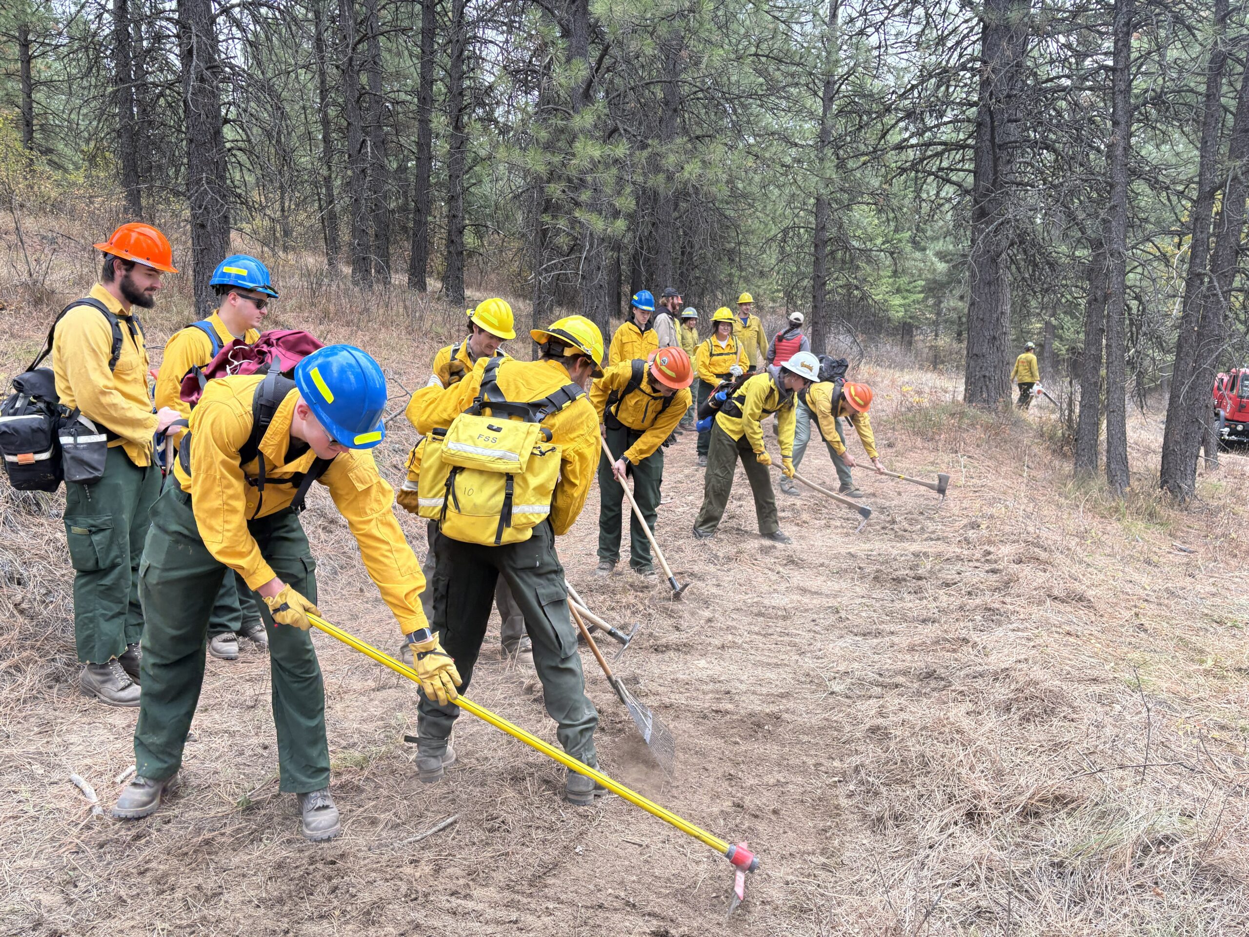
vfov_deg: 53.1
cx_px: 624
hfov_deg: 67.3
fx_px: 938
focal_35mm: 26
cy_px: 468
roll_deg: +0.1
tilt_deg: -8.0
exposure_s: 1/182
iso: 50
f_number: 1.6
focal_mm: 5.96
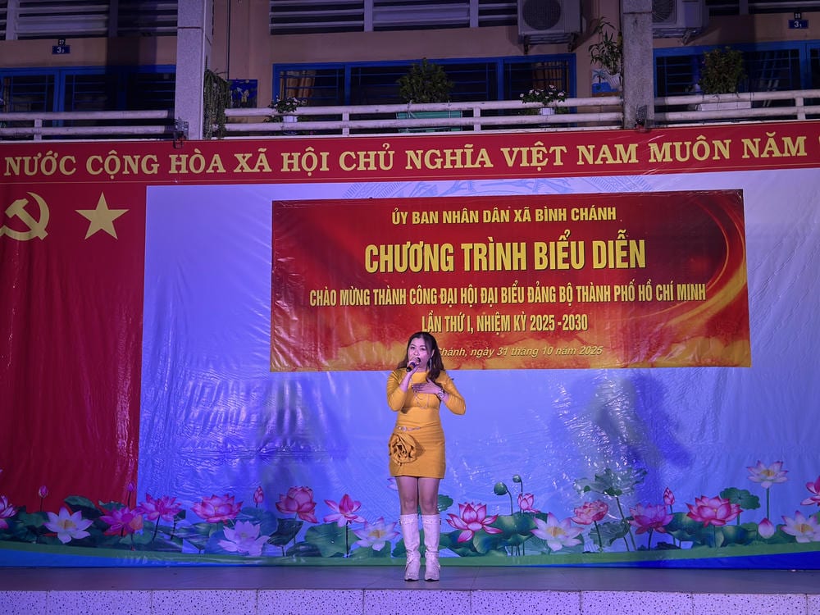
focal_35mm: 48
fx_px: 1137
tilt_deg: +10.7
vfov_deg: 30.3
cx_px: 410
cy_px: 308
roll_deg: -0.2
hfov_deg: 39.7
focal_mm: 6.86
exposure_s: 1/95
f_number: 1.78
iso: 125
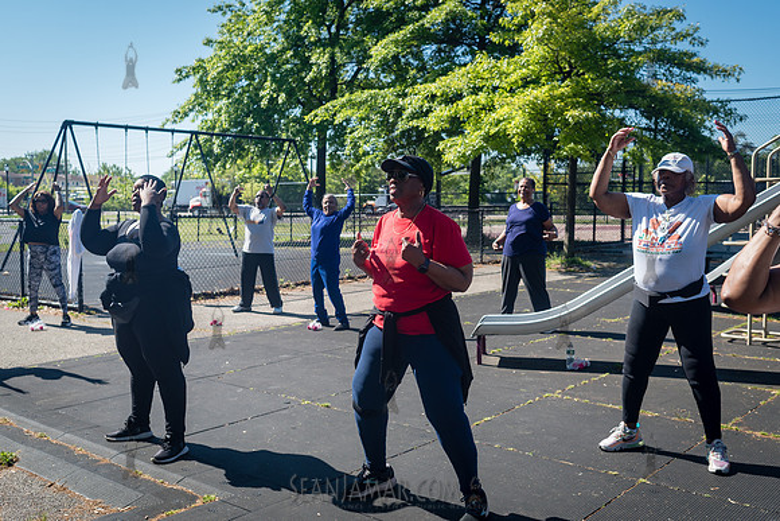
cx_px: 398
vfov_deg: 36.6
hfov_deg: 52.7
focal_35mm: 36
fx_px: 787
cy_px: 261
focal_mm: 35
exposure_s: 1/640
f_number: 4.5
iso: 200
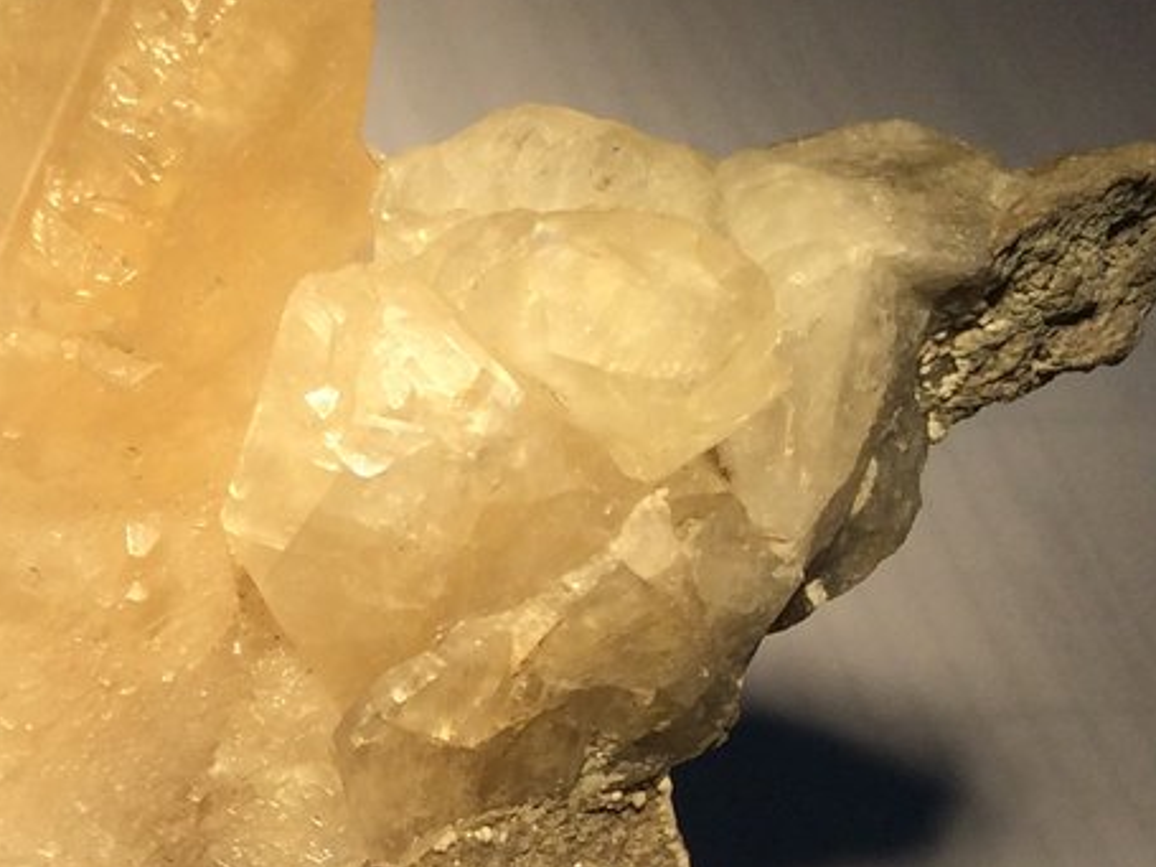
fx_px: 3405
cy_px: 839
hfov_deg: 17.0
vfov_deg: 14.3
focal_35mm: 102
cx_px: -691
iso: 32
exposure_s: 1/354
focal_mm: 4.15
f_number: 2.2
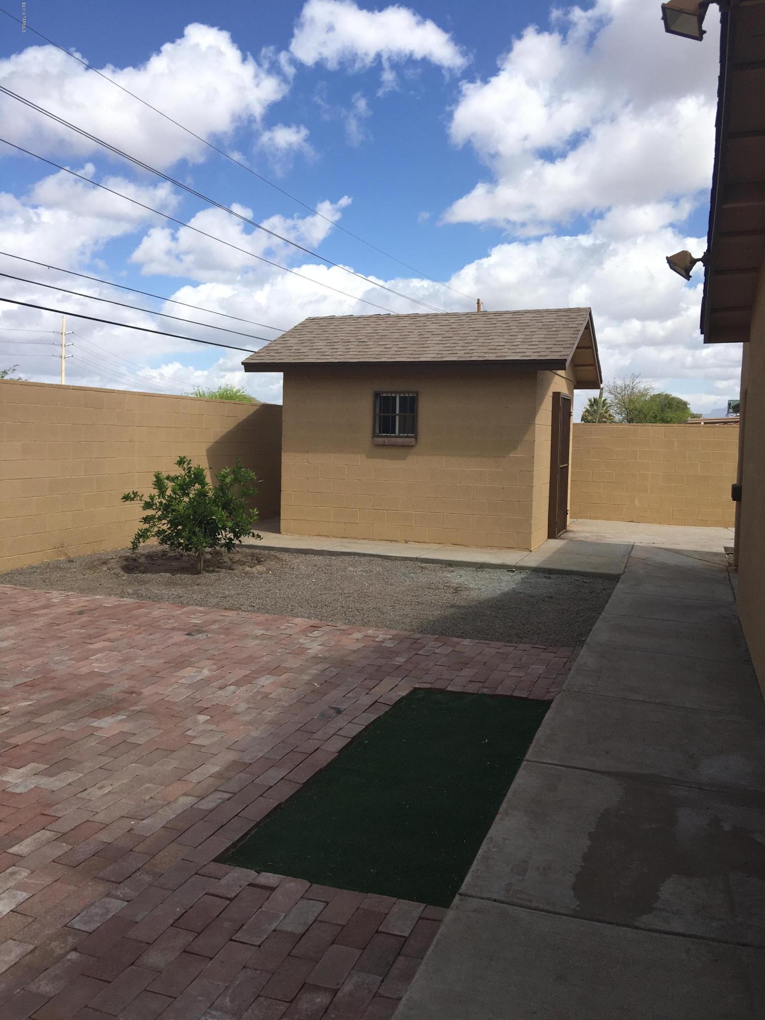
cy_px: 510
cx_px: 382
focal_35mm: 29
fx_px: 855
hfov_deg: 48.2
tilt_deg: -3.7
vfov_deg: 61.7
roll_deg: -2.1
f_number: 2.2
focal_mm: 4.15
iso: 25
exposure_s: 1/2262
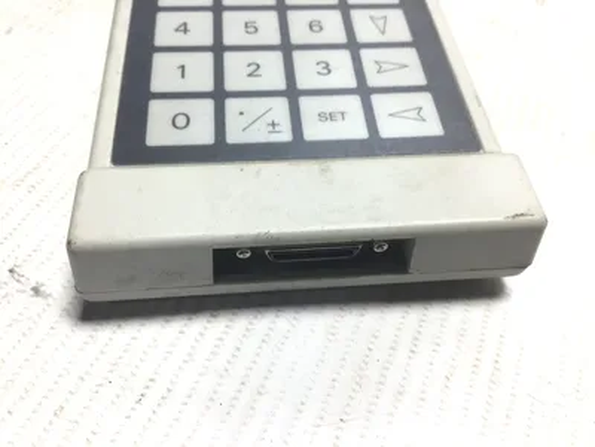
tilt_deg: -52.5
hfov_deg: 58.4
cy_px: 224
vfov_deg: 45.4
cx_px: 298
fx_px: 533
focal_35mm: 31
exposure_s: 1/120
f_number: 2.4
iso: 40
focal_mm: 3.3
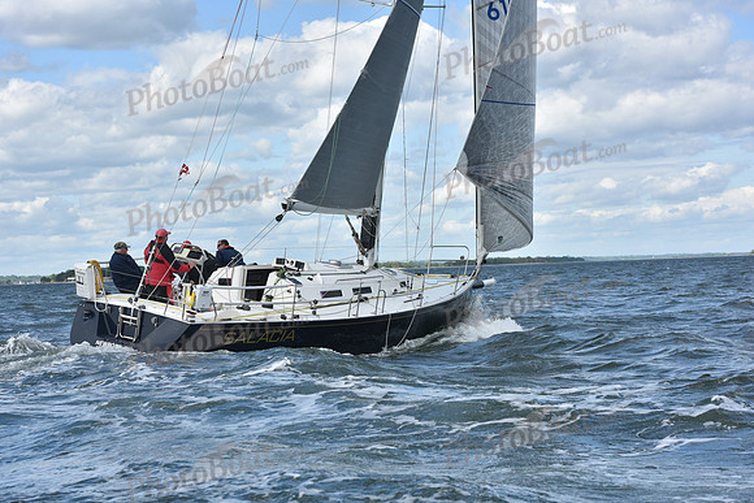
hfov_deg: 23.6
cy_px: 252
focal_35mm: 86
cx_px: 377
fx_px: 1802
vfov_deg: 15.9
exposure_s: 1/1000
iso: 320
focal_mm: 86
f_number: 8
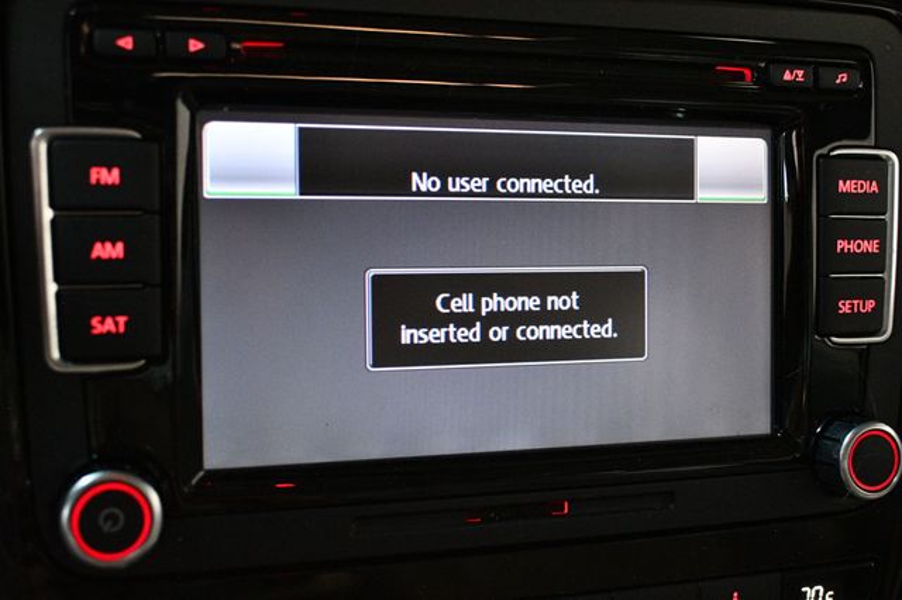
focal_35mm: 45
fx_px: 1127
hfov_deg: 43.6
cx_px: 451
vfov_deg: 29.8
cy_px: 300
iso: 4500
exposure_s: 1/60
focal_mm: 30
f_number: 4.5
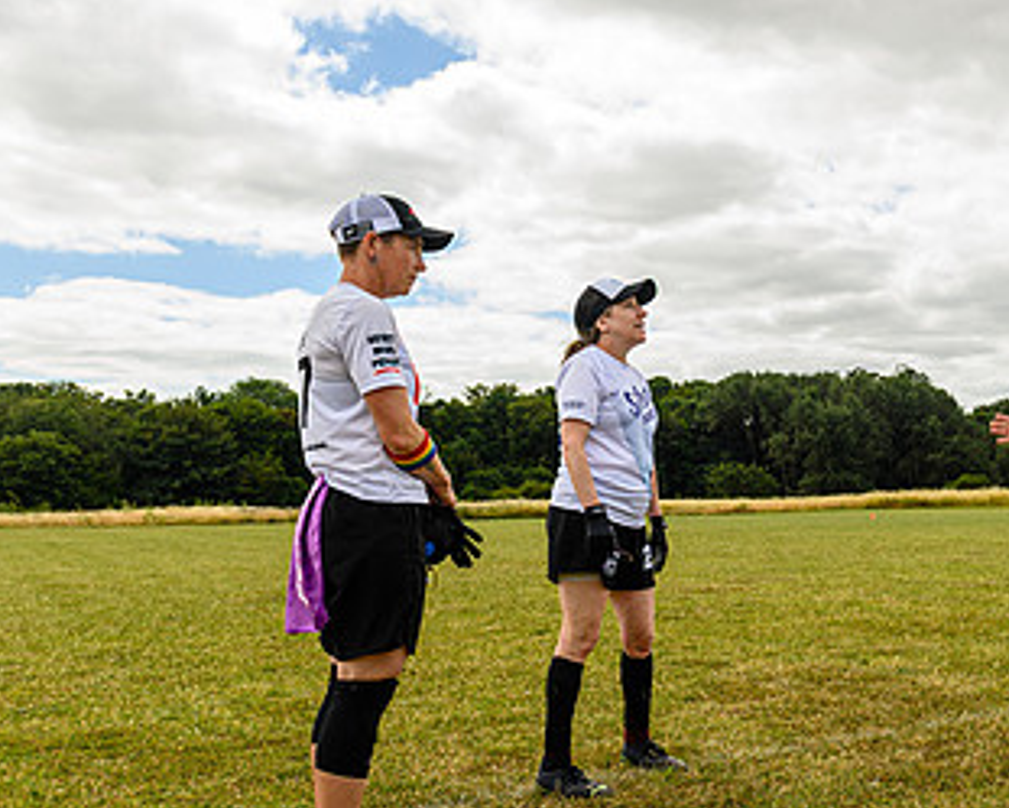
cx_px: 899
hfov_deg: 40.6
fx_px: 1255
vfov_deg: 35.6
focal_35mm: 42
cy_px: 462
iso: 100
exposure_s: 1/250
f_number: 5.6
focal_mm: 24
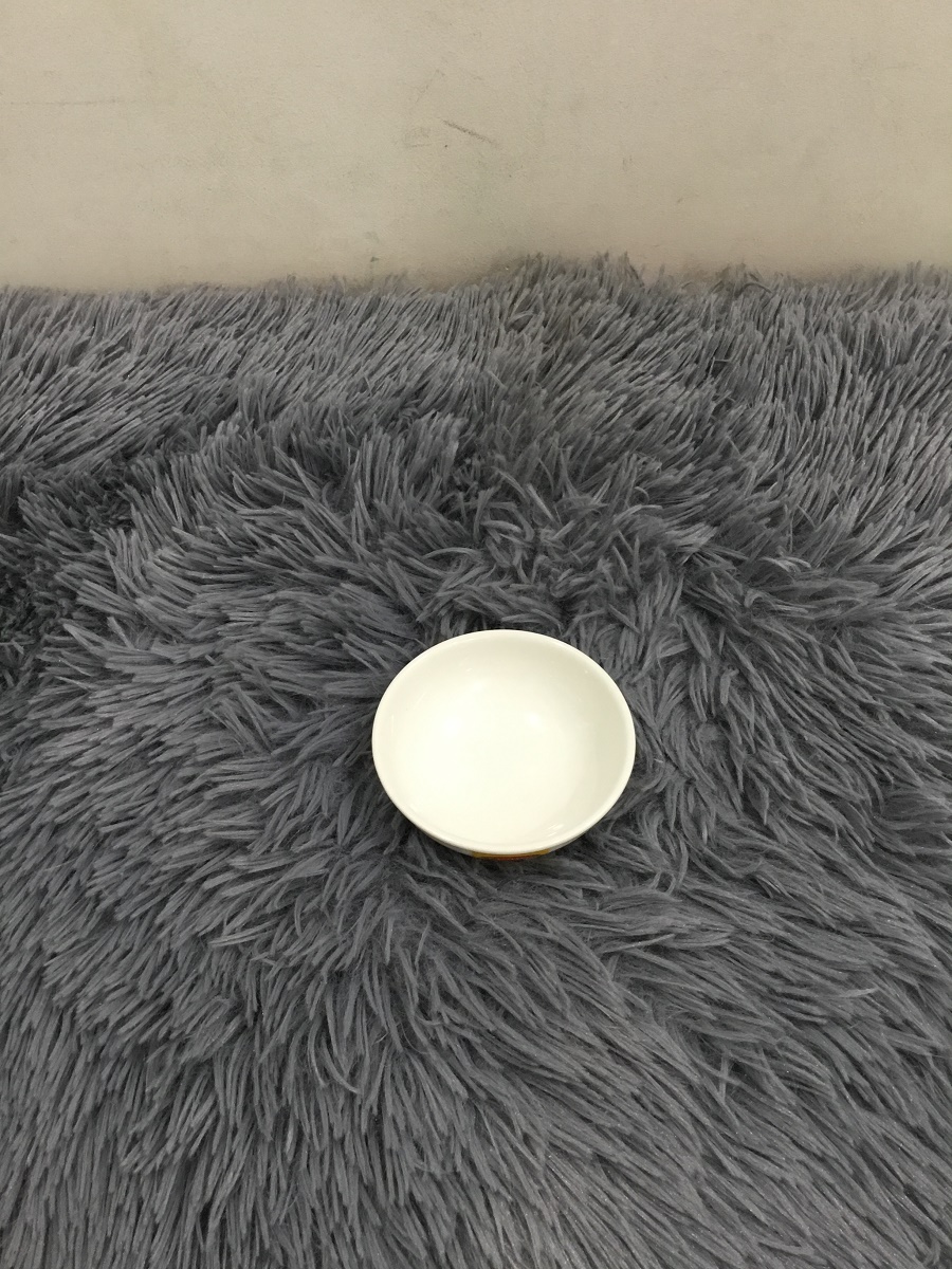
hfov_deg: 45.4
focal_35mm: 31
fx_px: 1137
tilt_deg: -54.8
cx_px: 476
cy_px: 634
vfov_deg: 58.4
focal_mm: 3.3
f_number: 2.4
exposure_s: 1/33
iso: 125
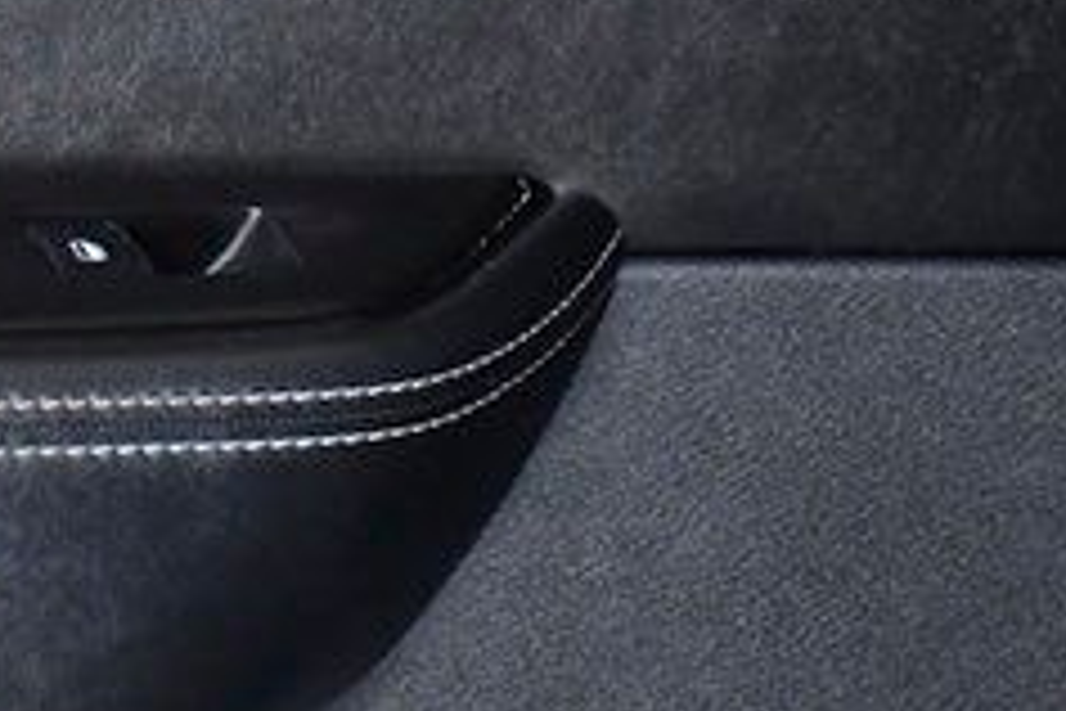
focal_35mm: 290
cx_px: -855
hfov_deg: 6.9
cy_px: 65
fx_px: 8587
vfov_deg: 4.7
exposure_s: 1/200
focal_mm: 45
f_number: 4.5
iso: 2500
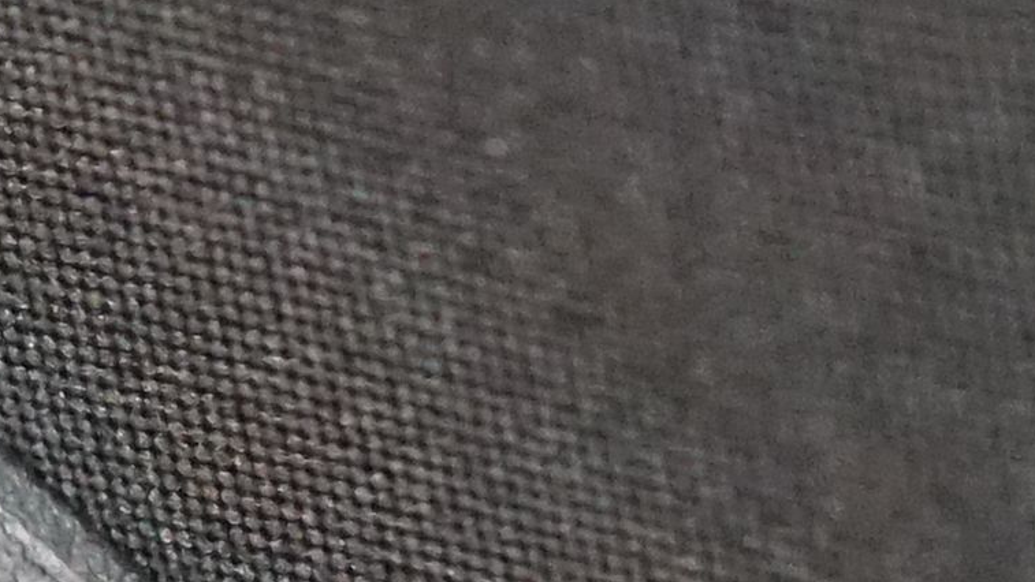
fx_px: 10485
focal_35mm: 382
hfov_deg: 5.6
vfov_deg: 3.2
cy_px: 563
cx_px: -838
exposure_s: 1/40
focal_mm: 46
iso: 6400
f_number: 4.5
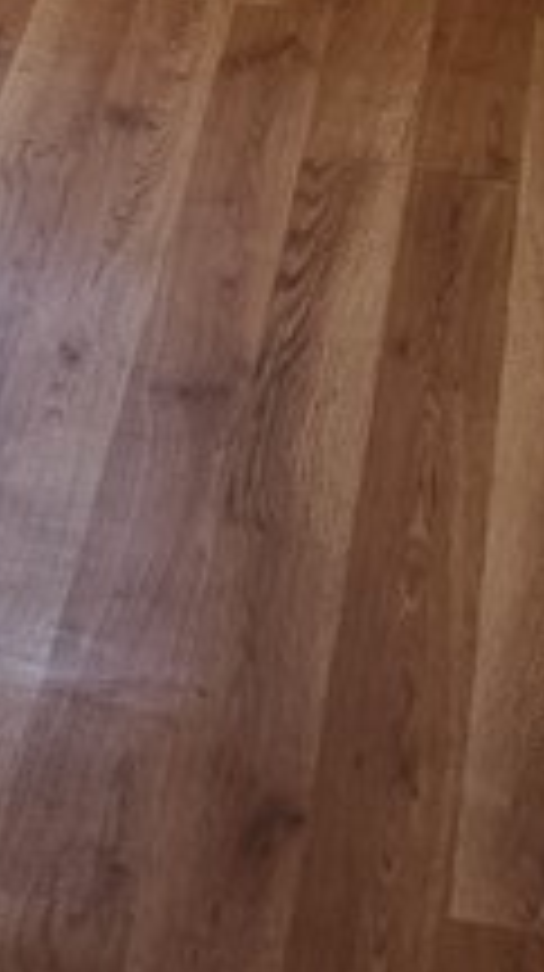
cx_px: -45
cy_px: -634
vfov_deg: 16.0
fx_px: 3061
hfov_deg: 10.0
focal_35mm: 119
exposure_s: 1/180
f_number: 1.8
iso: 80
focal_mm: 5.4
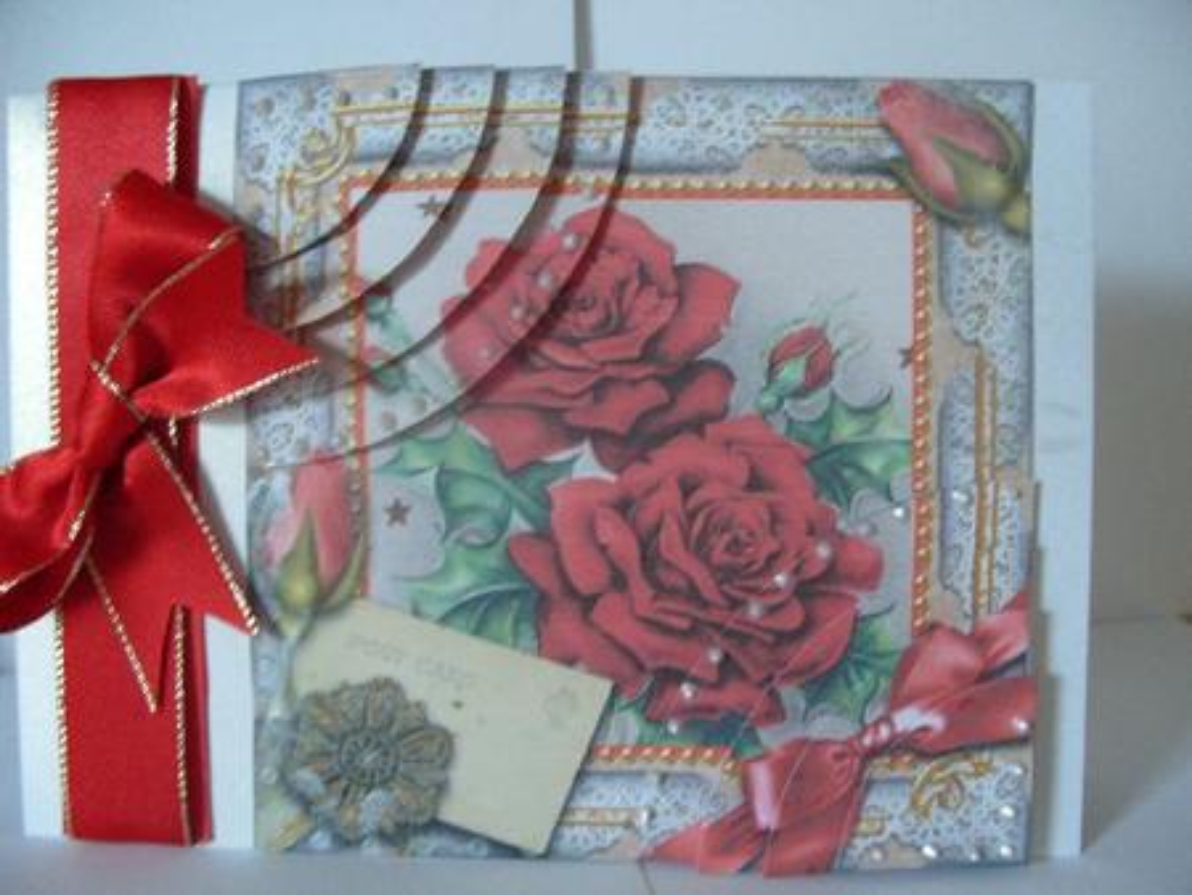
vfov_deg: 40.7
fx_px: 1206
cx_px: 596
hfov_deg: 52.6
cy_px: 448
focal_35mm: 35
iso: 200
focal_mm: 7.8
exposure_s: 1/6
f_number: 2.8
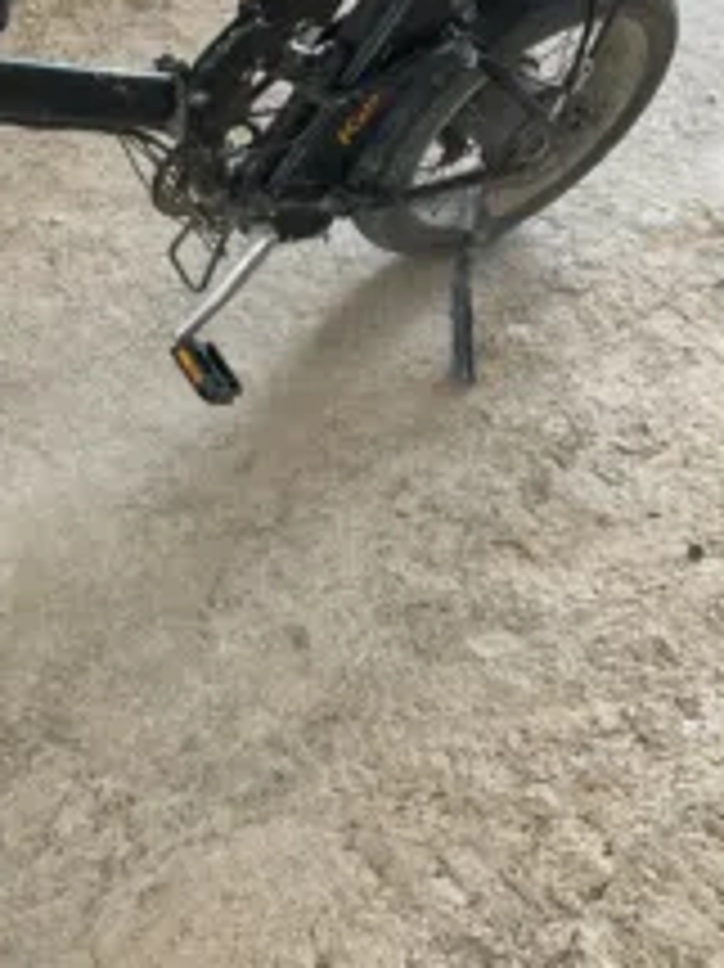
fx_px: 1507
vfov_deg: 35.1
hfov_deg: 26.1
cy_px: 288
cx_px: 63
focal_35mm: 54
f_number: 1.8
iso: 32
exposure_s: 1/122
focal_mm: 3
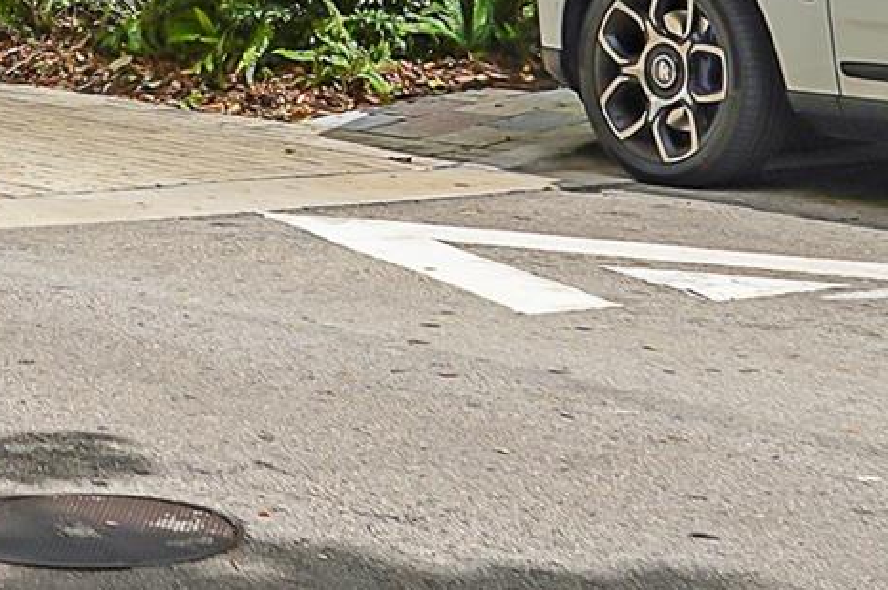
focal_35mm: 155
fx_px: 3819
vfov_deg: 8.6
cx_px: -330
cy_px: -309
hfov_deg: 12.7
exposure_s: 1/1600
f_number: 3.5
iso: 125
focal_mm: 30
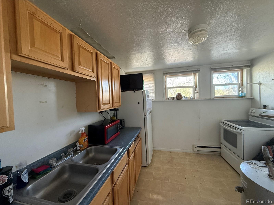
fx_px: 111
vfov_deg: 85.7
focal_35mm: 14
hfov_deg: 102.1
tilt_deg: -1.1
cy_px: 102
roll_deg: +1.5
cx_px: 137
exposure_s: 1/77
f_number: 2.2
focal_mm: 2.22
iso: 320
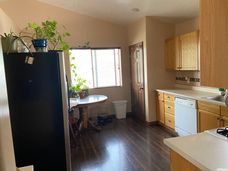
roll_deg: +3.4
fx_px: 171
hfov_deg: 67.3
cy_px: 86
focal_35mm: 26
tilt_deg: -4.8
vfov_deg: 53.1
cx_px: 114
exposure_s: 1/60
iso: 250
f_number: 1.8
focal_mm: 4.25
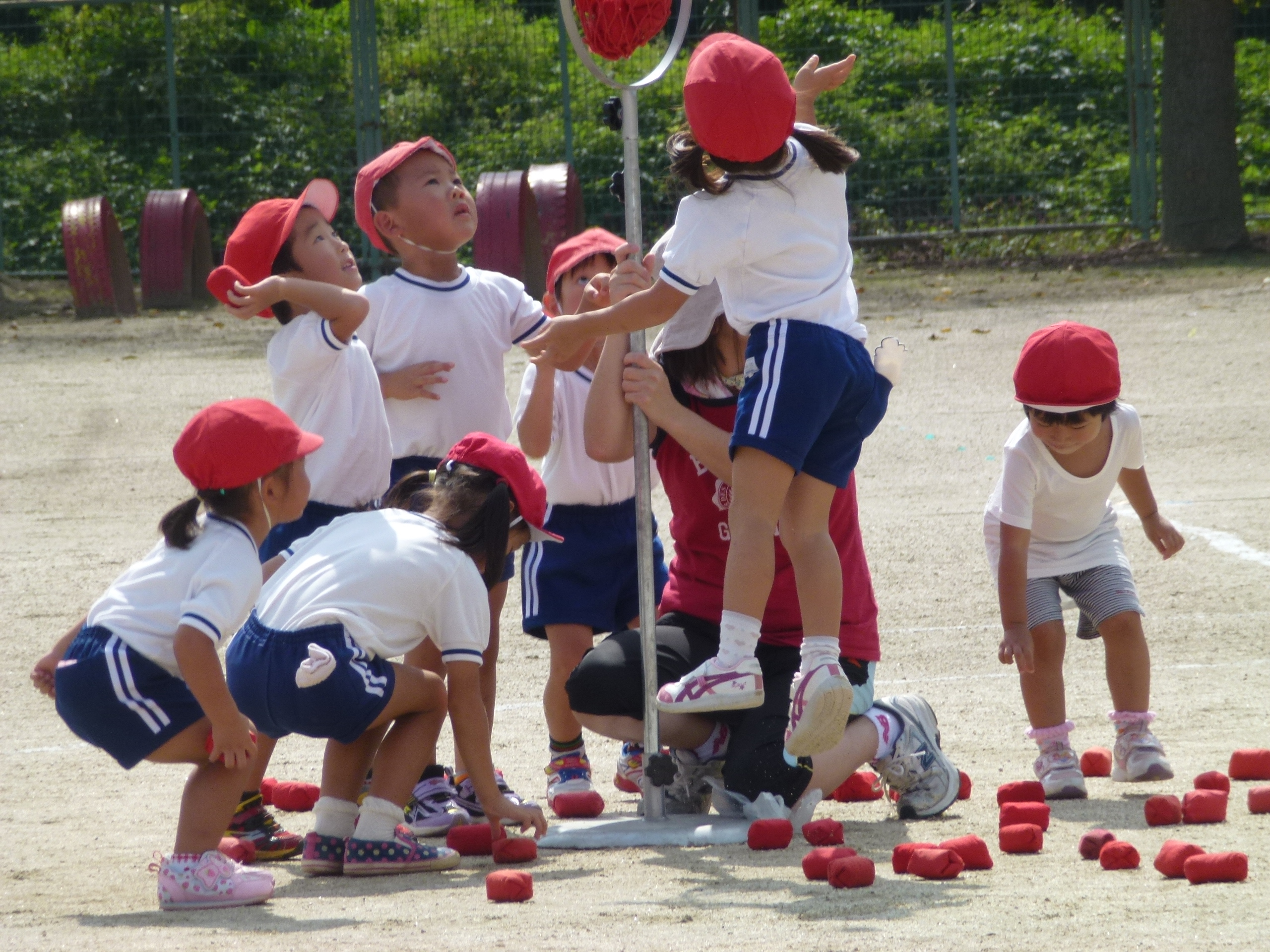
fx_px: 14088
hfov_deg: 5.2
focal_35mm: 384
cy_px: 476
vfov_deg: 3.9
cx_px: 635
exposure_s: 1/500
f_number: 5.9
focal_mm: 68.8
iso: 100
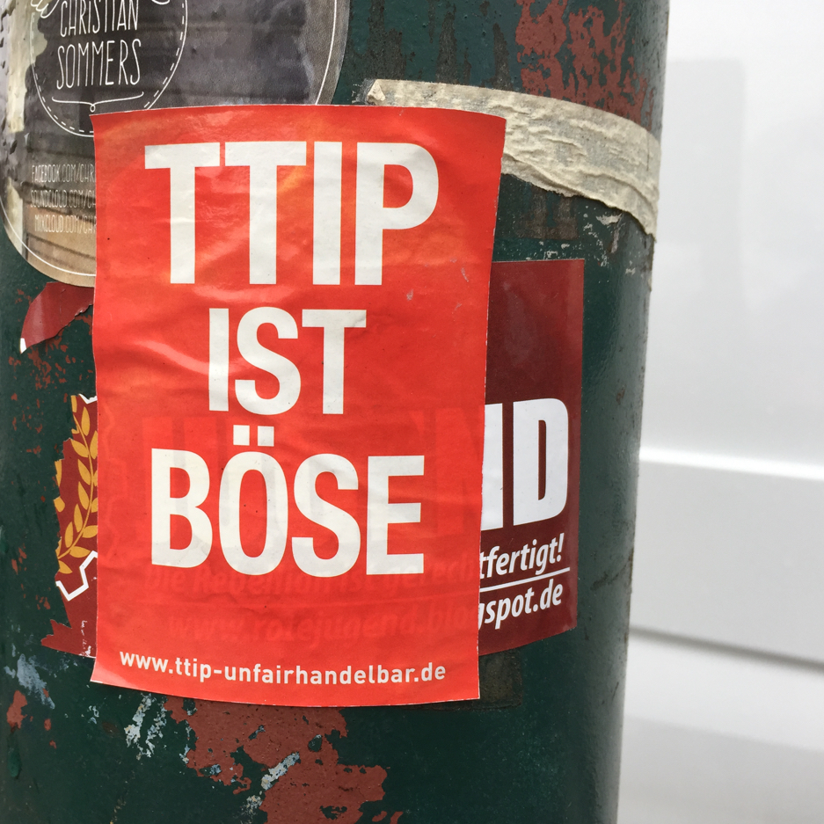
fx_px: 943
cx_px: 284
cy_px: 417
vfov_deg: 47.2
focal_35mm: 35
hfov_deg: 46.6
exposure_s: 1/243
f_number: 2.2
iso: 32
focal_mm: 4.15
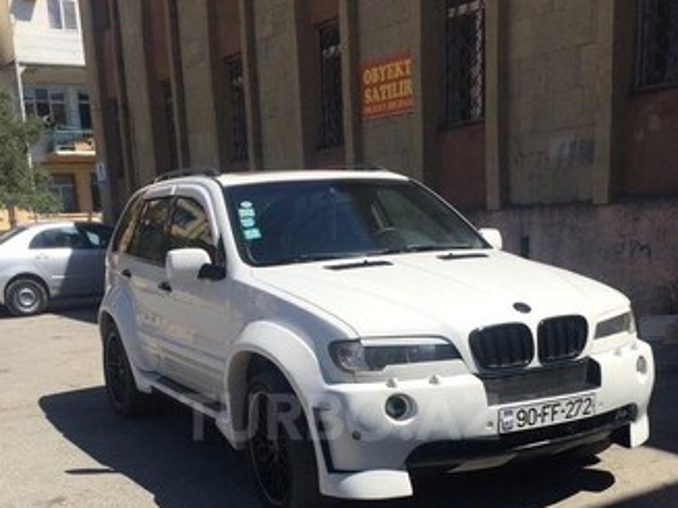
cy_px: 417
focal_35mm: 44
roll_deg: +4.7
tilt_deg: -13.8
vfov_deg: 31.9
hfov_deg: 43.0
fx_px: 861
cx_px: 340
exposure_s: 1/2160
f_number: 2.2
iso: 32
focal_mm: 4.15
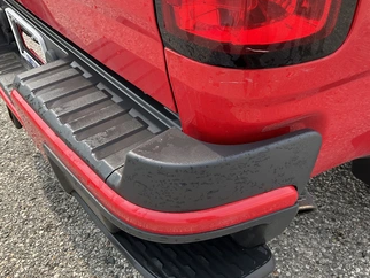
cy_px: 116
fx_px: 385
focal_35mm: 36
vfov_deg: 39.6
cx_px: 216
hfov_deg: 51.1
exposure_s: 1/286
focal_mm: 3
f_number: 1.8
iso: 25
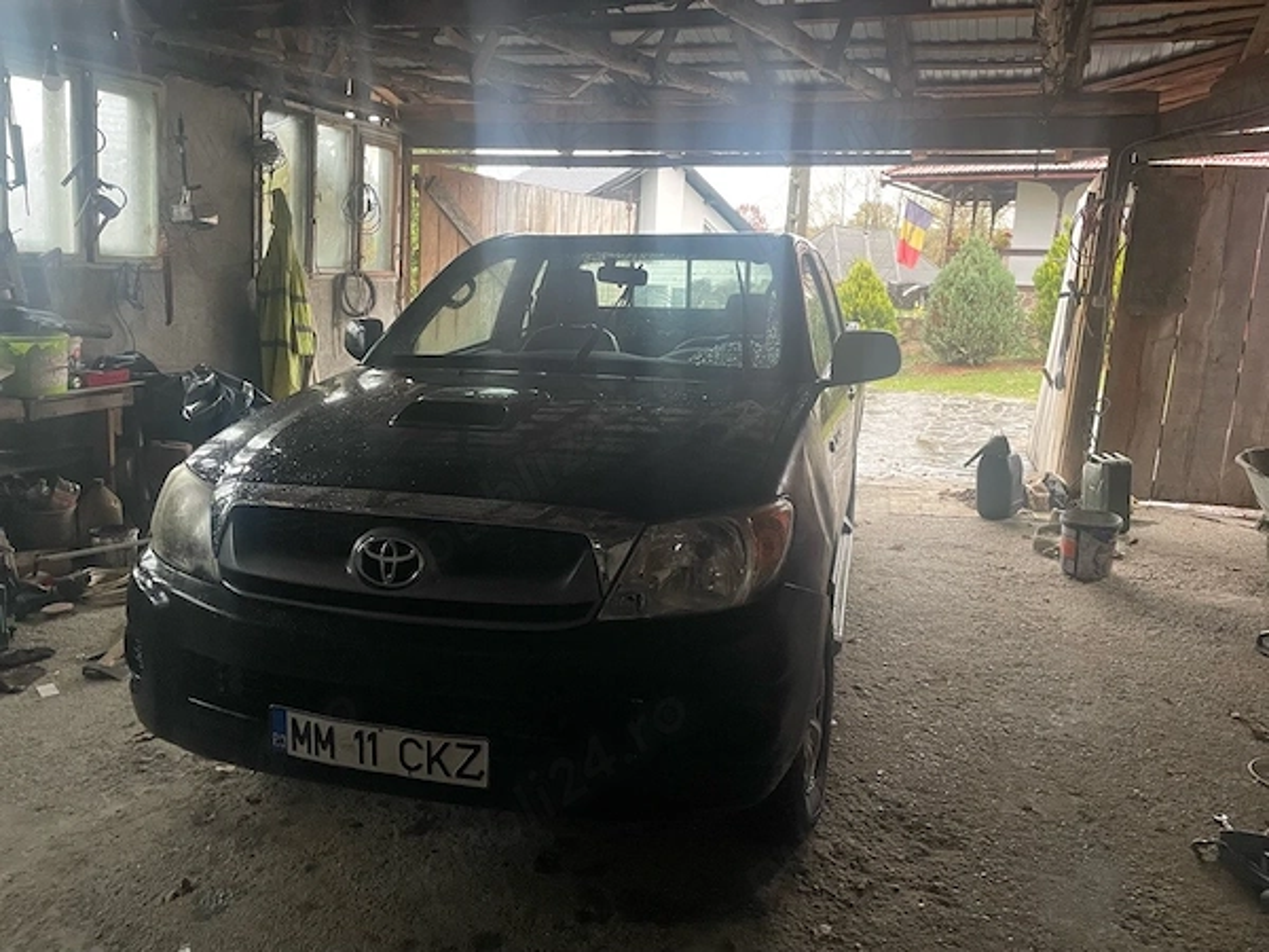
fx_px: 953
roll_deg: -2.9
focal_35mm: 26
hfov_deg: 67.3
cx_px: 634
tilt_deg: -11.5
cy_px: 476
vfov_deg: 53.1
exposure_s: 1/41
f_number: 1.6
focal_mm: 4.2
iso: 500
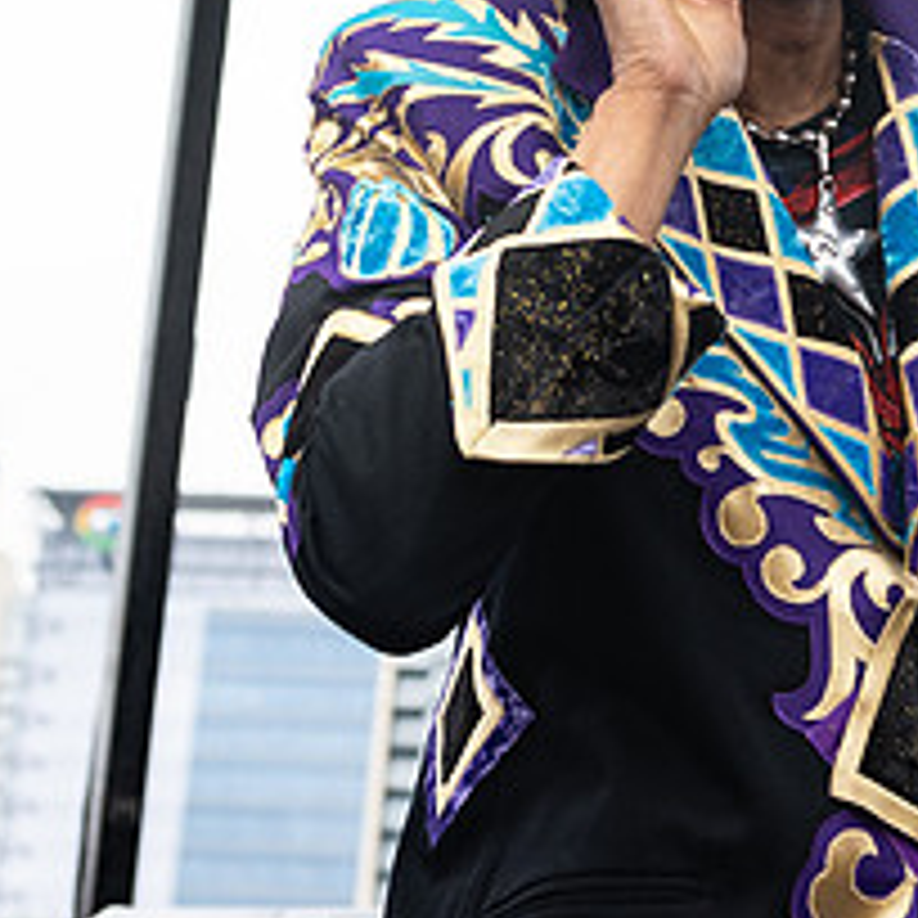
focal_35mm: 138
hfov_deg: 12.6
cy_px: -49
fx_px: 4140
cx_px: 670
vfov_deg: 12.5
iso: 400
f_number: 4
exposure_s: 1/200
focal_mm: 44
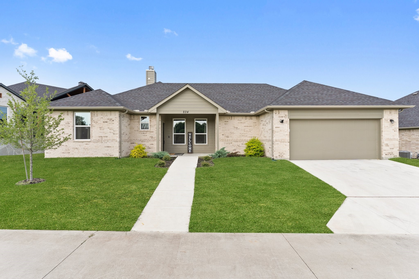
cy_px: 140
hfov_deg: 93.3
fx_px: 198
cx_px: 210
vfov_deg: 70.4
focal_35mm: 17
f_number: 9.5
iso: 320
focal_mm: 17
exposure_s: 1/45
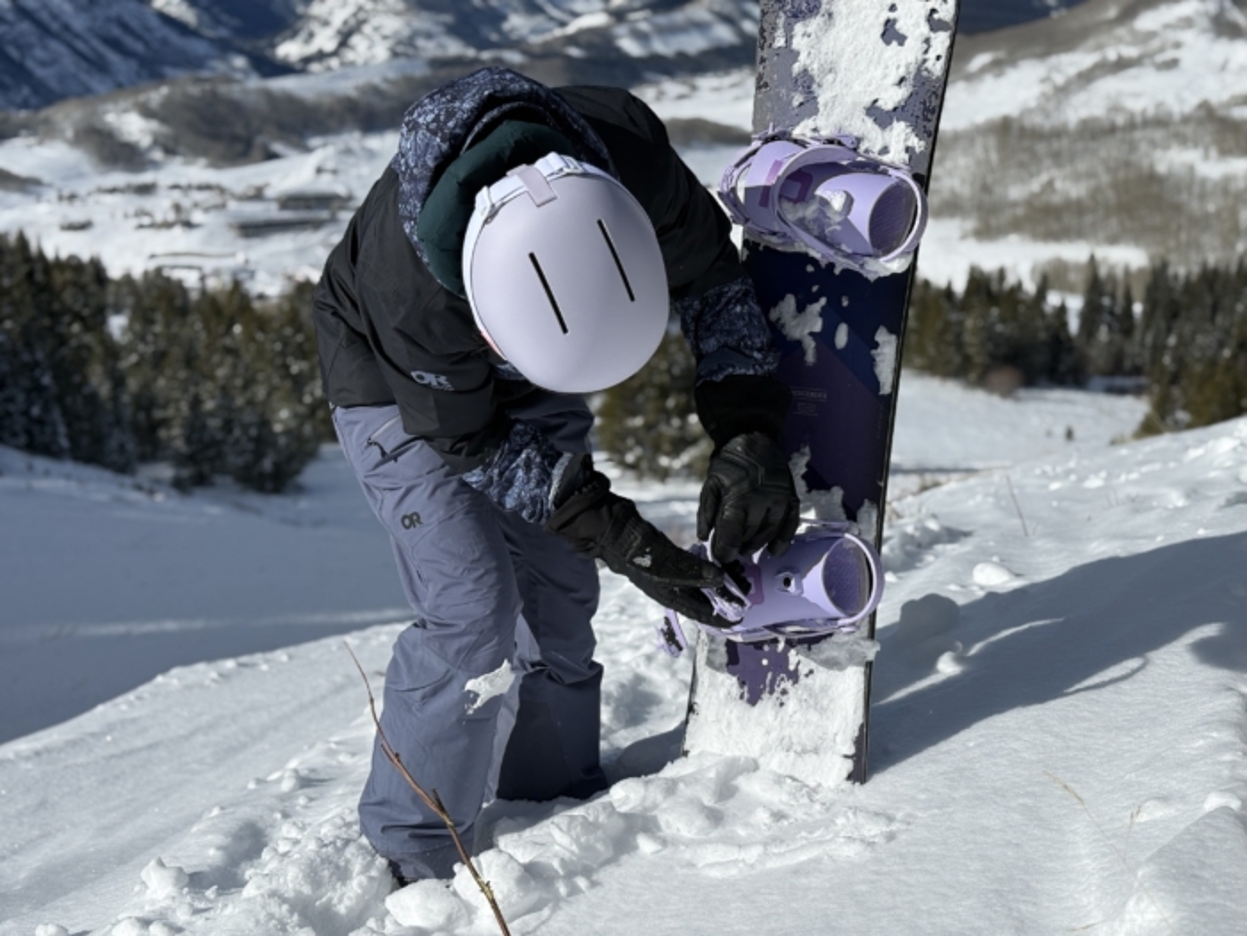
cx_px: 624
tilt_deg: -14.9
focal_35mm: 48
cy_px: 468
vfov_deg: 30.3
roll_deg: +1.5
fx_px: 1729
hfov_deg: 39.7
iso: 64
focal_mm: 6.76
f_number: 1.78
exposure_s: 1/11364
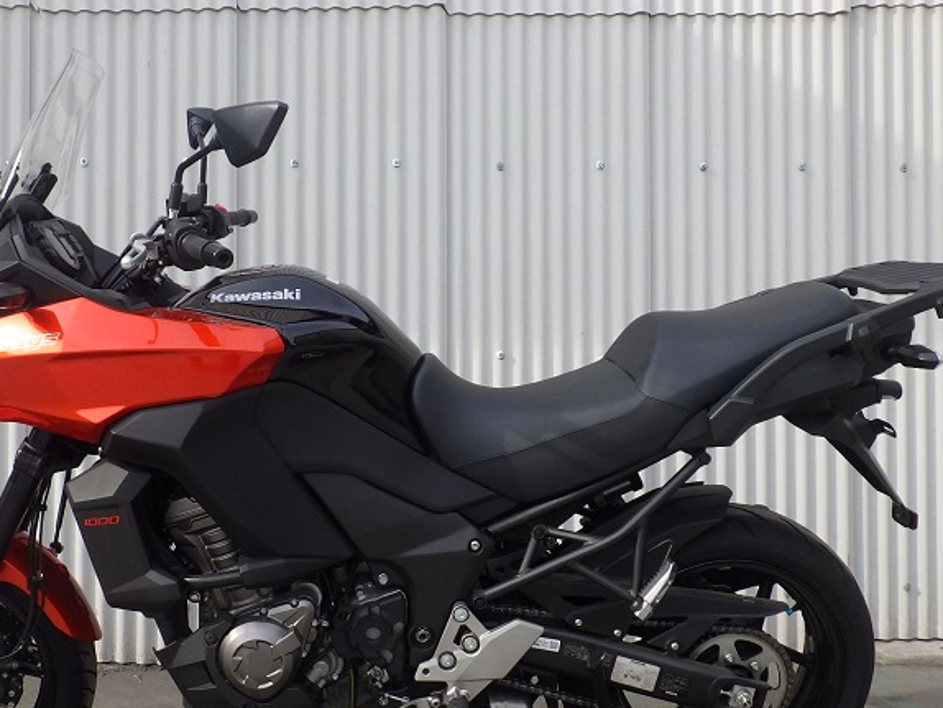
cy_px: 394
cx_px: 404
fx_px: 1063
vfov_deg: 36.8
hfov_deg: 47.7
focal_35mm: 39
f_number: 4.2
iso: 125
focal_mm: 5
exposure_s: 1/250
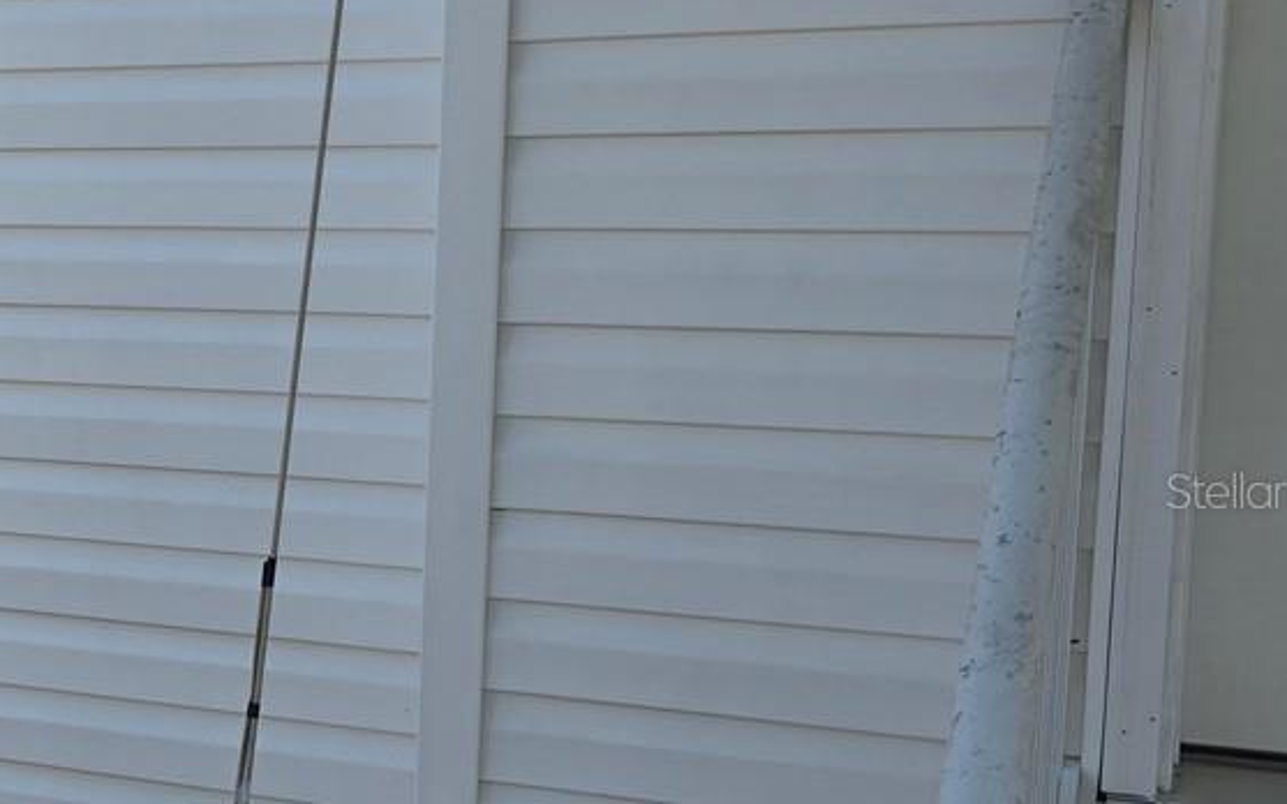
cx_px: -464
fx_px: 2455
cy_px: 490
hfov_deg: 24.8
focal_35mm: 70
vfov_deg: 18.6
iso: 12
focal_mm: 6.3
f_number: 1.7
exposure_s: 1/501
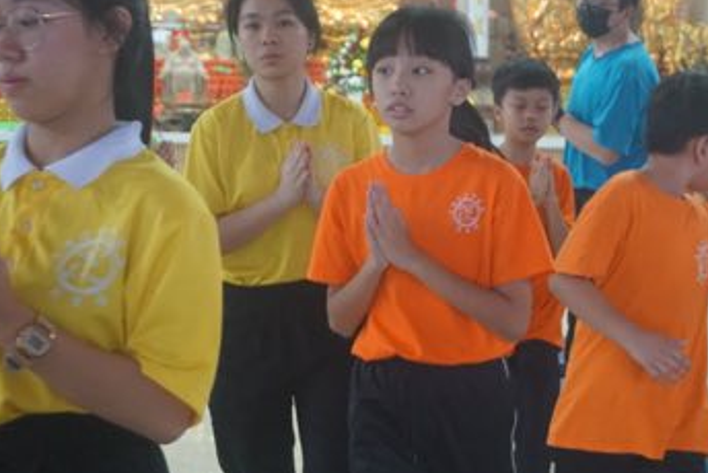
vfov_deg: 16.0
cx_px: 461
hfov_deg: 23.6
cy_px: 241
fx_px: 1687
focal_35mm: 86
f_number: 5.6
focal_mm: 41
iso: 3200
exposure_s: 1/160
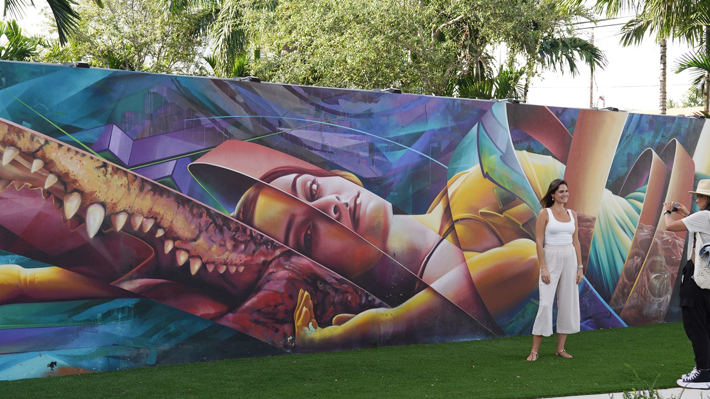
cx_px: 400
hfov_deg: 37.2
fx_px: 1054
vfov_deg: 21.4
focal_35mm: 56
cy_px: 255
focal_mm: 40
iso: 100
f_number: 6.3
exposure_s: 1/100
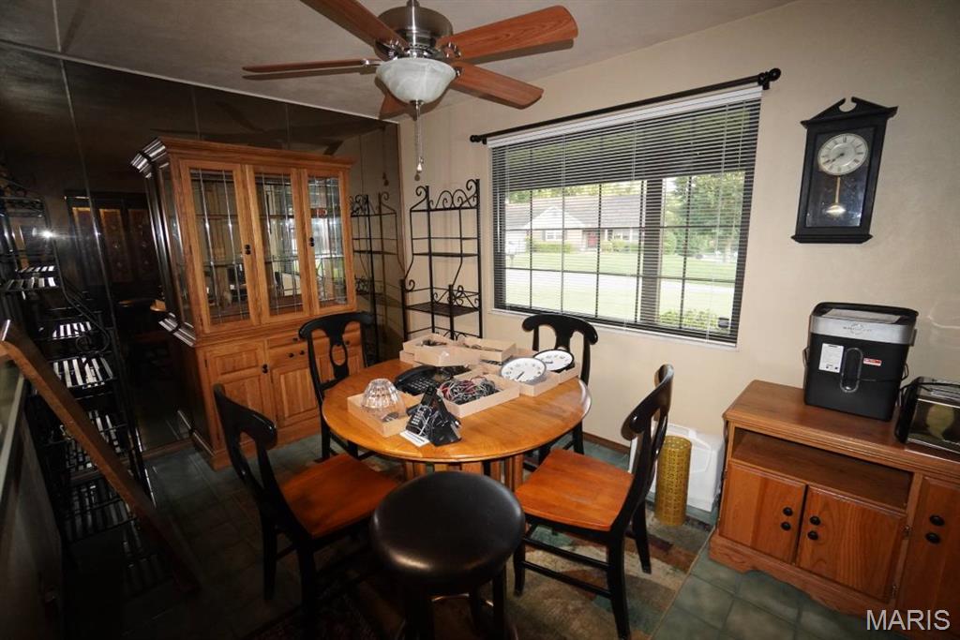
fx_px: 400
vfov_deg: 77.3
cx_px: 480
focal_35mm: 15
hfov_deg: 100.4
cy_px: 320
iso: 3200
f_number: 4
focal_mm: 10
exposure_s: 1/160
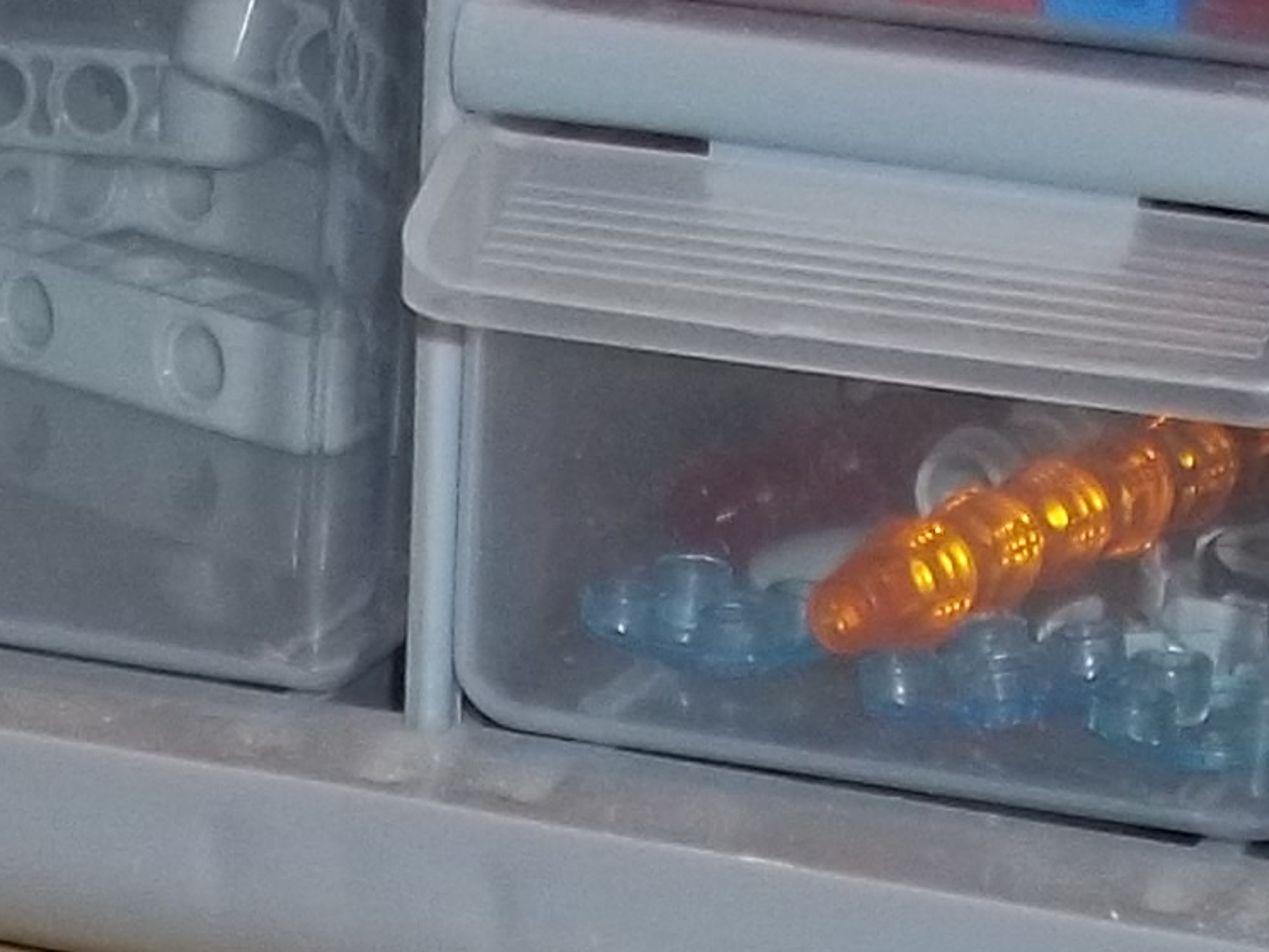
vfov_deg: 7.1
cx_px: -363
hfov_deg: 10.2
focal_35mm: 190
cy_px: 2636
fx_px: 6966
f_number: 3.3
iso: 64
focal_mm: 5.9
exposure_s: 1/30
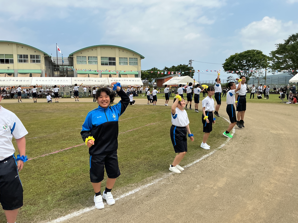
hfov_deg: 61.7
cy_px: 112
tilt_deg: -6.1
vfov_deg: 48.2
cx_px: 149
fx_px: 250
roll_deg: +1.8
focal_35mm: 29
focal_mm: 3
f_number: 1.8
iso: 25
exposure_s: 1/2320
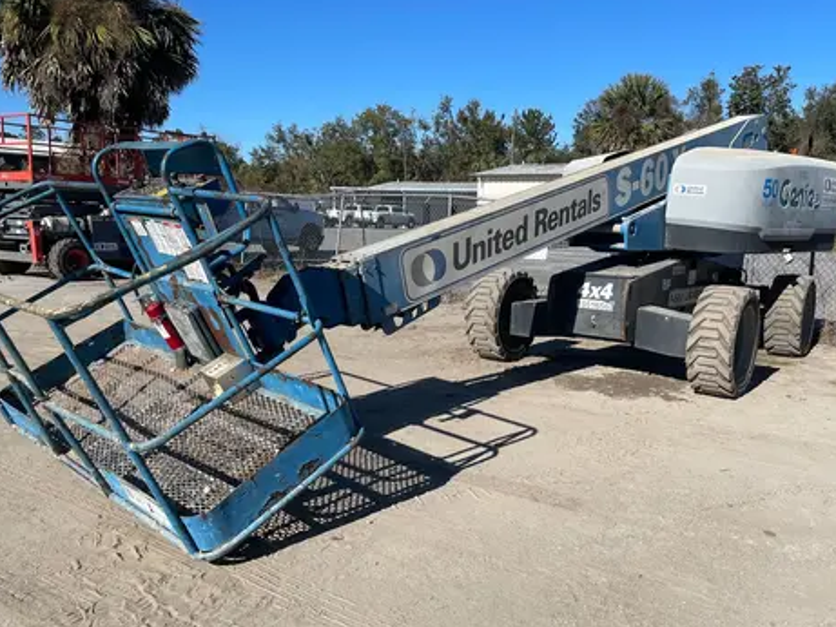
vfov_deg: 45.3
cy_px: 363
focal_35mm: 31
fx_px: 749
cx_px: 444
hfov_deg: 58.3
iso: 32
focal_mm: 4.2
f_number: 1.6
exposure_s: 1/4000
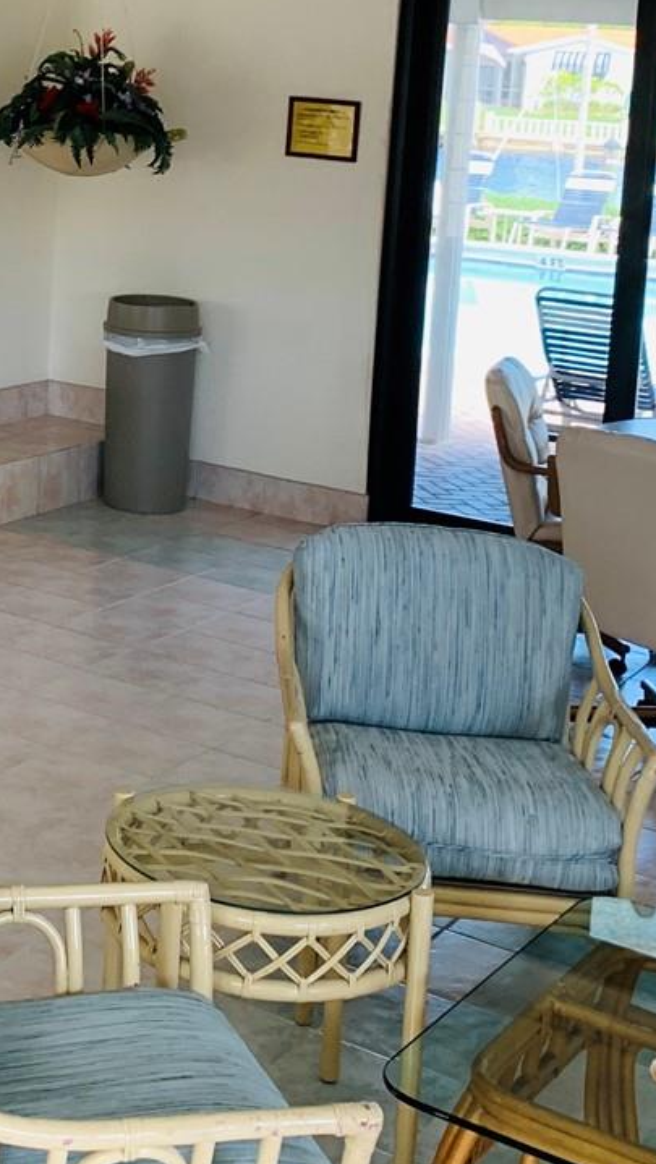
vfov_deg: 32.4
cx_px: -109
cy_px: 236
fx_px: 1946
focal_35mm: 63
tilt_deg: -5.2
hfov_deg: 18.3
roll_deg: -2.3
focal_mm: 4.25
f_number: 1.8
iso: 100
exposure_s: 1/121
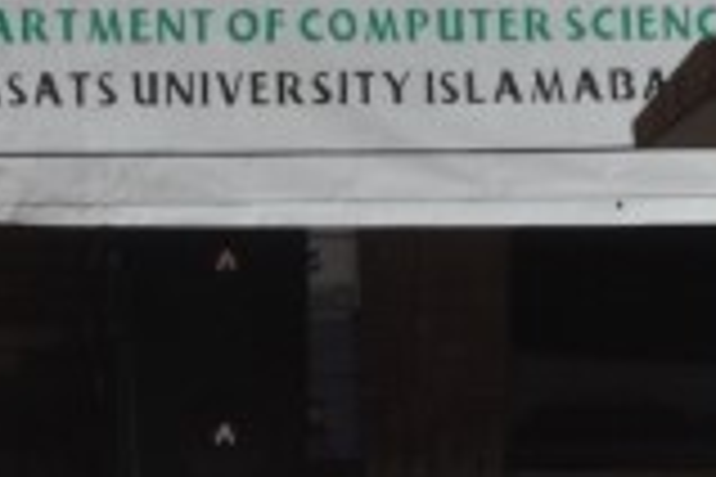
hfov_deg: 2.9
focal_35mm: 714
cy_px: -18
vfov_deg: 1.9
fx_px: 14205
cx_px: 1232
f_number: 25
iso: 400
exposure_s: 1/200
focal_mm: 105
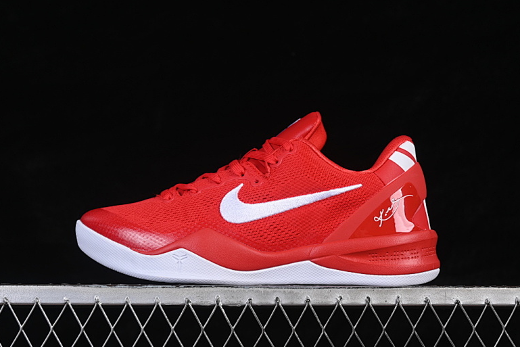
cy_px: 173
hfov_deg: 26.0
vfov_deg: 17.5
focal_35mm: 78
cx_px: 262
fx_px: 1127
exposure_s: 1/80
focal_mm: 50
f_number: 8
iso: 160
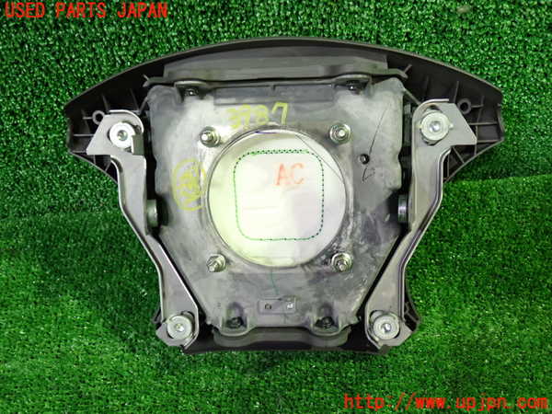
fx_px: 478
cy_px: 207
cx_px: 276
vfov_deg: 46.8
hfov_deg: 60.0
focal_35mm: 30
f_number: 2.3
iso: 400
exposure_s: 1/30
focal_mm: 5.4
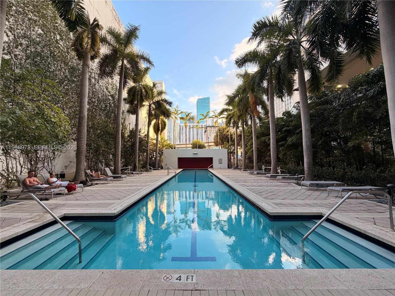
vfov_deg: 85.7
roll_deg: +1.1
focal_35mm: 14
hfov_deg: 102.1
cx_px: 198
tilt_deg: +4.1
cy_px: 148
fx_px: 160
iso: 50
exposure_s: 1/134
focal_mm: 2.22
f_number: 2.2
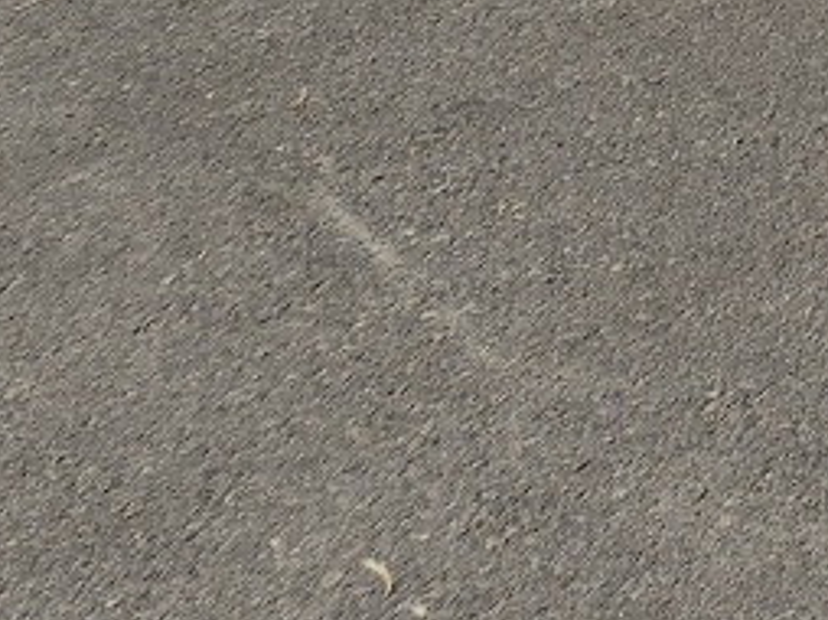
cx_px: 2337
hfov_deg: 10.5
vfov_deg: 8.6
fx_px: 3465
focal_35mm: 145
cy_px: -1201
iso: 50
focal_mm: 5.4
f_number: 1.8
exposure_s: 1/10000
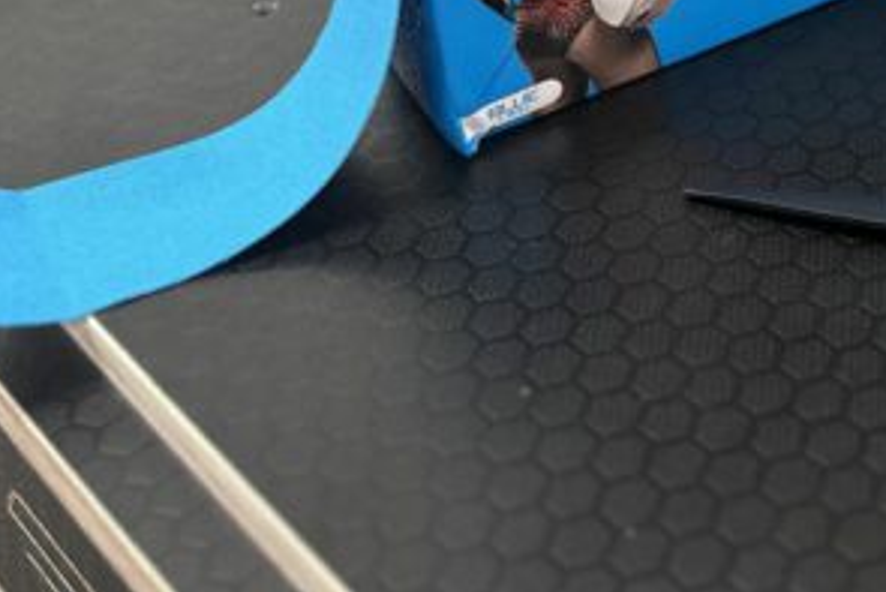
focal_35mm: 65
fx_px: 1600
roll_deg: -1.2
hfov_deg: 27.7
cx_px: 1021
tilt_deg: -26.5
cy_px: -222
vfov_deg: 19.1
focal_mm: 6.86
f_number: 1.78
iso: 250
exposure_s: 1/60
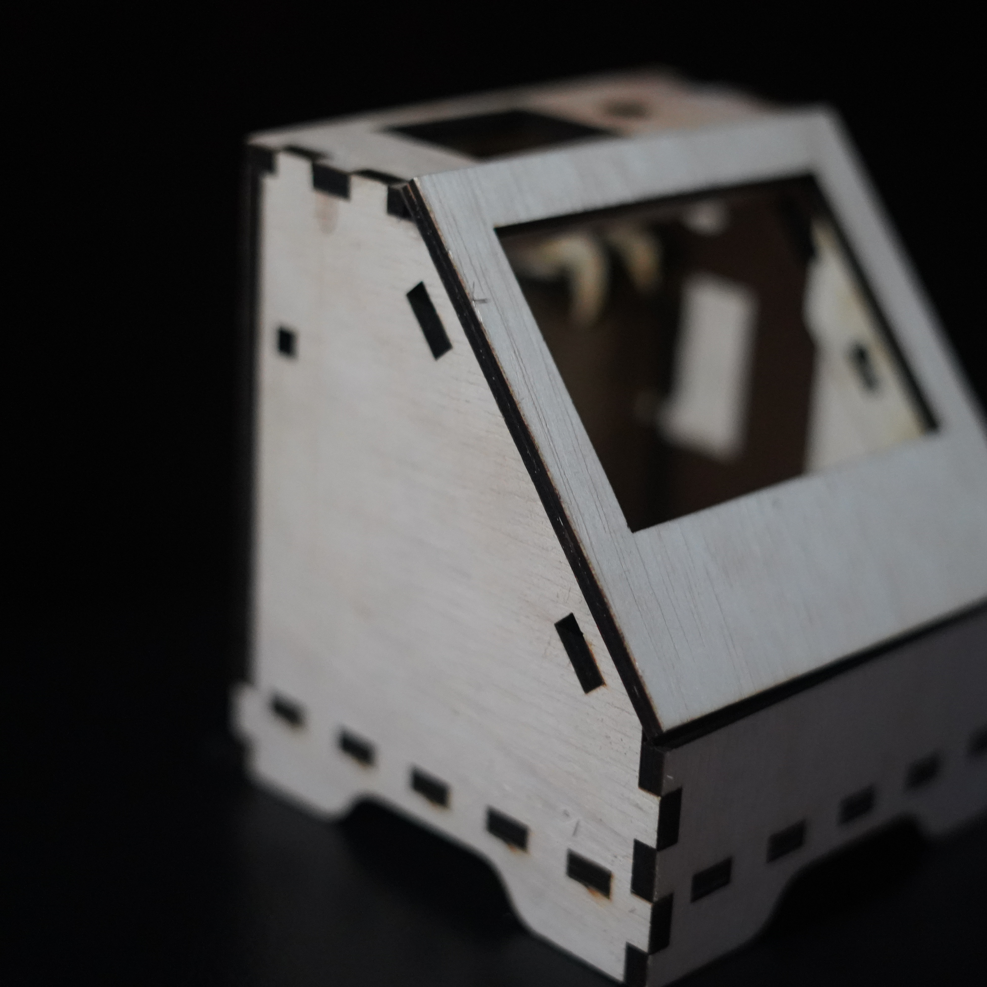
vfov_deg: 26.9
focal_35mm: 64
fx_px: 2065
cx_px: 593
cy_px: 494
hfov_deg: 26.8
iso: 6400
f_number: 2
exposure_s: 1/160
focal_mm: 50
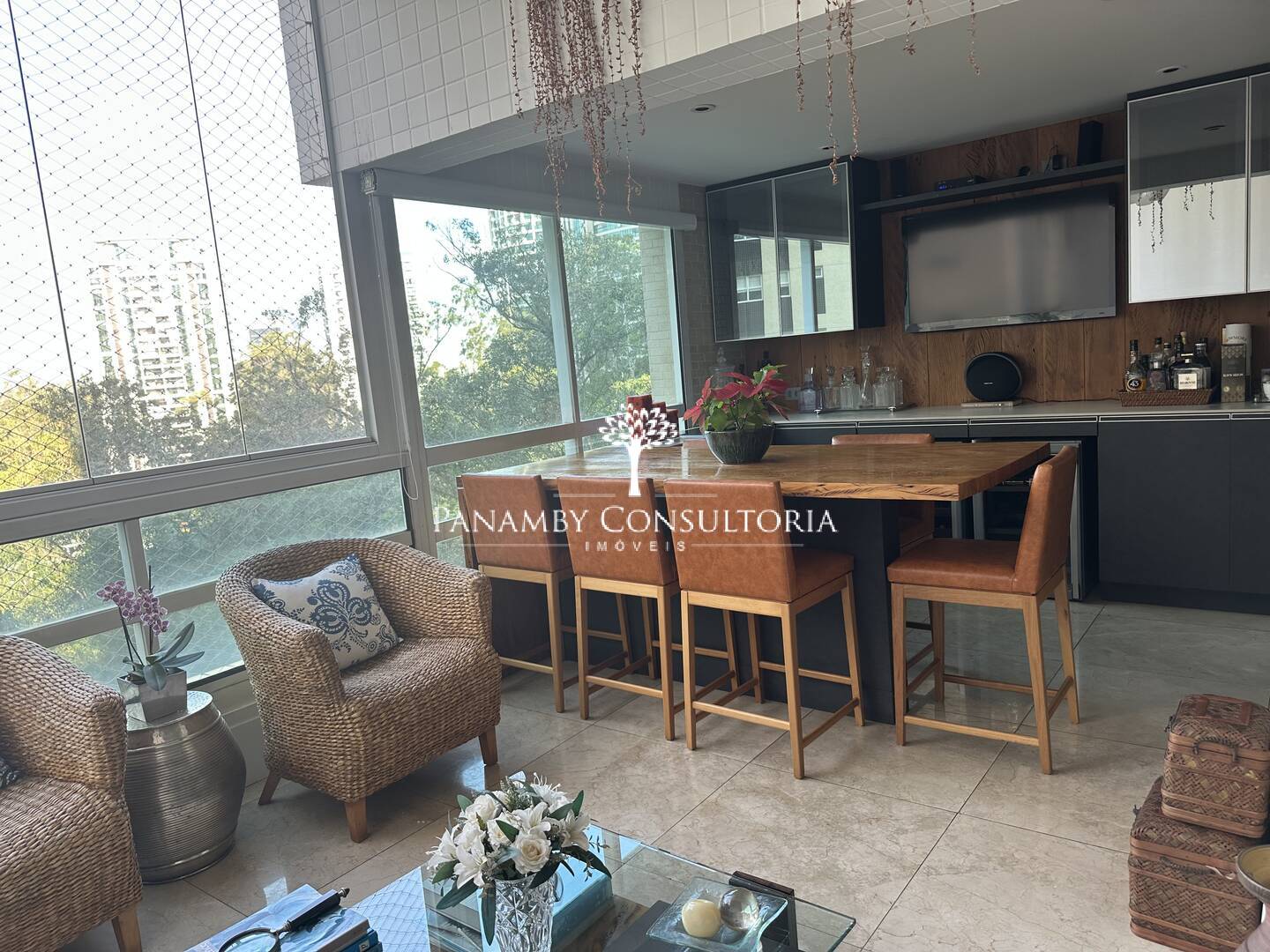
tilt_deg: -8.4
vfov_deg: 56.8
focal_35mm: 24
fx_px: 881
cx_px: 635
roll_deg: +4.9
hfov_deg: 71.6
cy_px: 476
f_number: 1.78
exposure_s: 1/129
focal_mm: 6.86
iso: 64
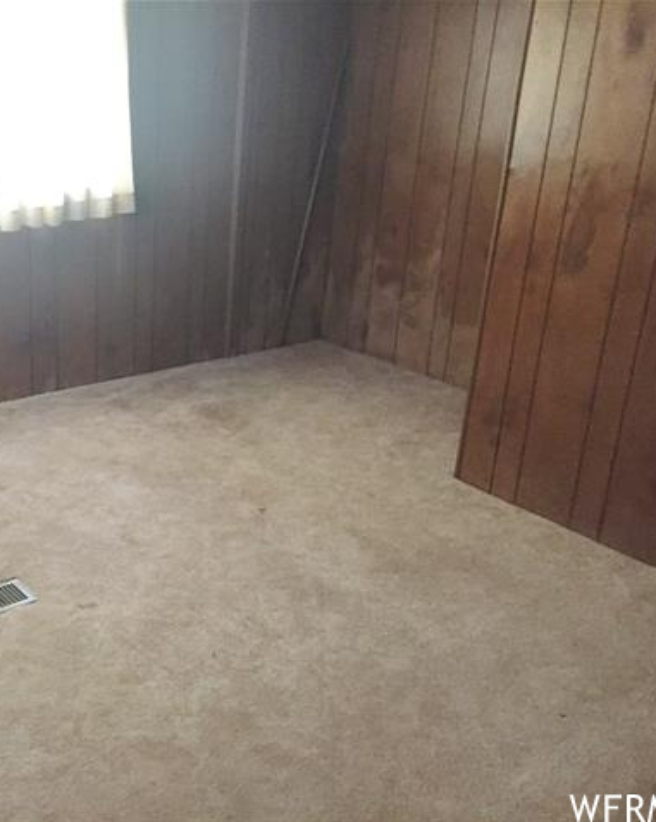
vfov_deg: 48.0
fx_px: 923
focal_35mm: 38
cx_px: 167
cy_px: 412
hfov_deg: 38.2
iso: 250
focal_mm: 4.15
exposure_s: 1/30
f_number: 2.2
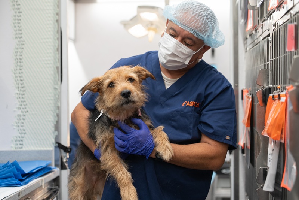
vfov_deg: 24.6
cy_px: 100
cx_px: 150
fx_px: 457
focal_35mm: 55
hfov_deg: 36.2
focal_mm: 55
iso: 800
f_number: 2.8
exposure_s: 1/125
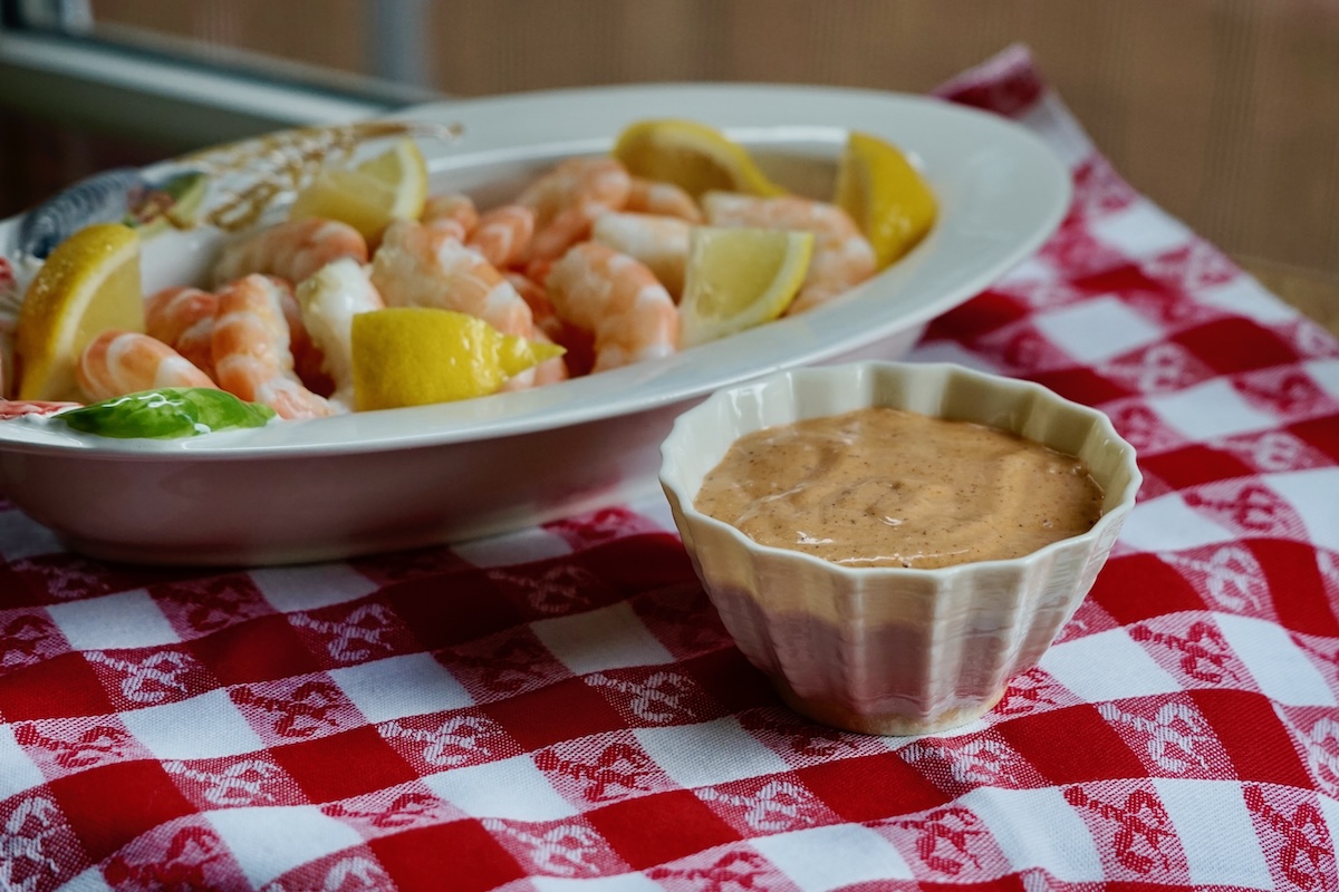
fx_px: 3087
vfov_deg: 16.5
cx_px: 670
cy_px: 446
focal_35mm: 83
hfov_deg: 24.5
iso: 800
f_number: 5.6
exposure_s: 1/160
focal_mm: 83
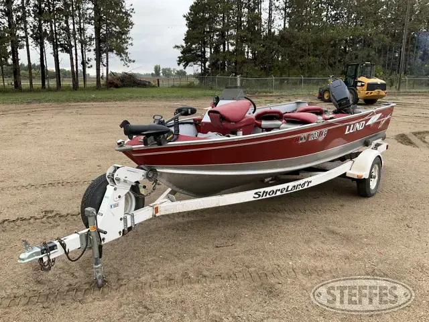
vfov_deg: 48.2
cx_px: 214
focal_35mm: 29
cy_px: 161
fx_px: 359
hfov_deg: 61.7
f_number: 1.8
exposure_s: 1/126
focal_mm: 3
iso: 16
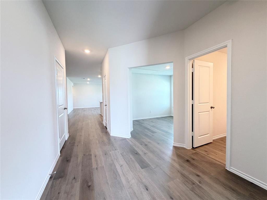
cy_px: 100
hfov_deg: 102.1
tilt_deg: -3.5
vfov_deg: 85.7
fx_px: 108
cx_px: 134
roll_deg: +1.7
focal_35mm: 14
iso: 250
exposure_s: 1/60
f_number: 2.2
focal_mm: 2.22
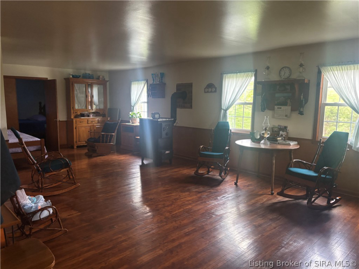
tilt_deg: -7.6
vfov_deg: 53.0
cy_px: 134
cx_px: 180
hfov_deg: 67.3
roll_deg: -0.5
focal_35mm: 26
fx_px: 270
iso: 500
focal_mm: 5.96
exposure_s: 1/48
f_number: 1.6
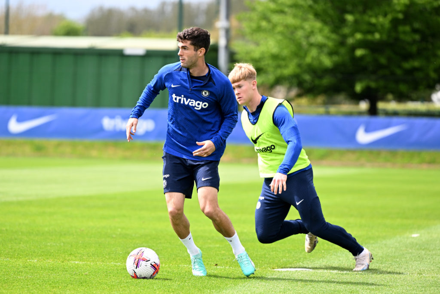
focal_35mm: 160
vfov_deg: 8.6
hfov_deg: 12.8
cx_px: 220
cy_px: 147
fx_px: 1956
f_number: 2.8
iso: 400
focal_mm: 160
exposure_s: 1/3200
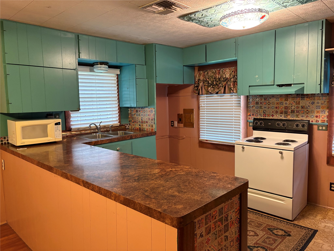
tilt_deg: -5.8
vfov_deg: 53.1
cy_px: 126
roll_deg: +1.5
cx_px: 167
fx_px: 251
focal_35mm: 26
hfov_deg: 67.3
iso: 500
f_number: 1.6
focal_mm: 5.96
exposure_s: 1/60
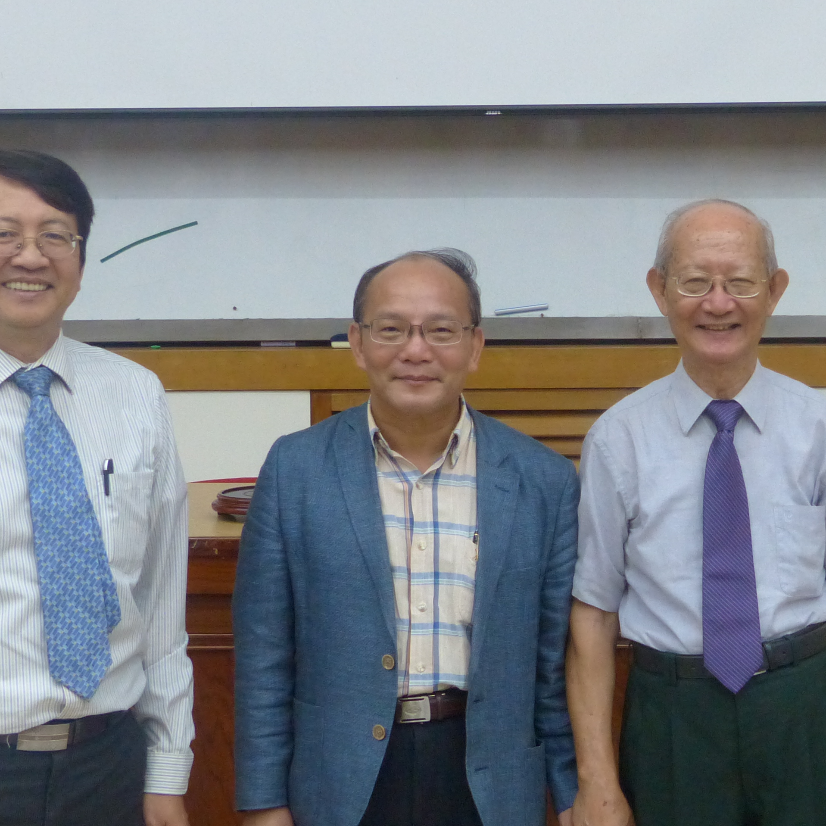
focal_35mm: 83
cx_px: 598
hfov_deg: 20.8
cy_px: 462
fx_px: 2241
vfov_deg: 20.9
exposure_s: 1/60
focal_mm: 8.1
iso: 400
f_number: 2.8
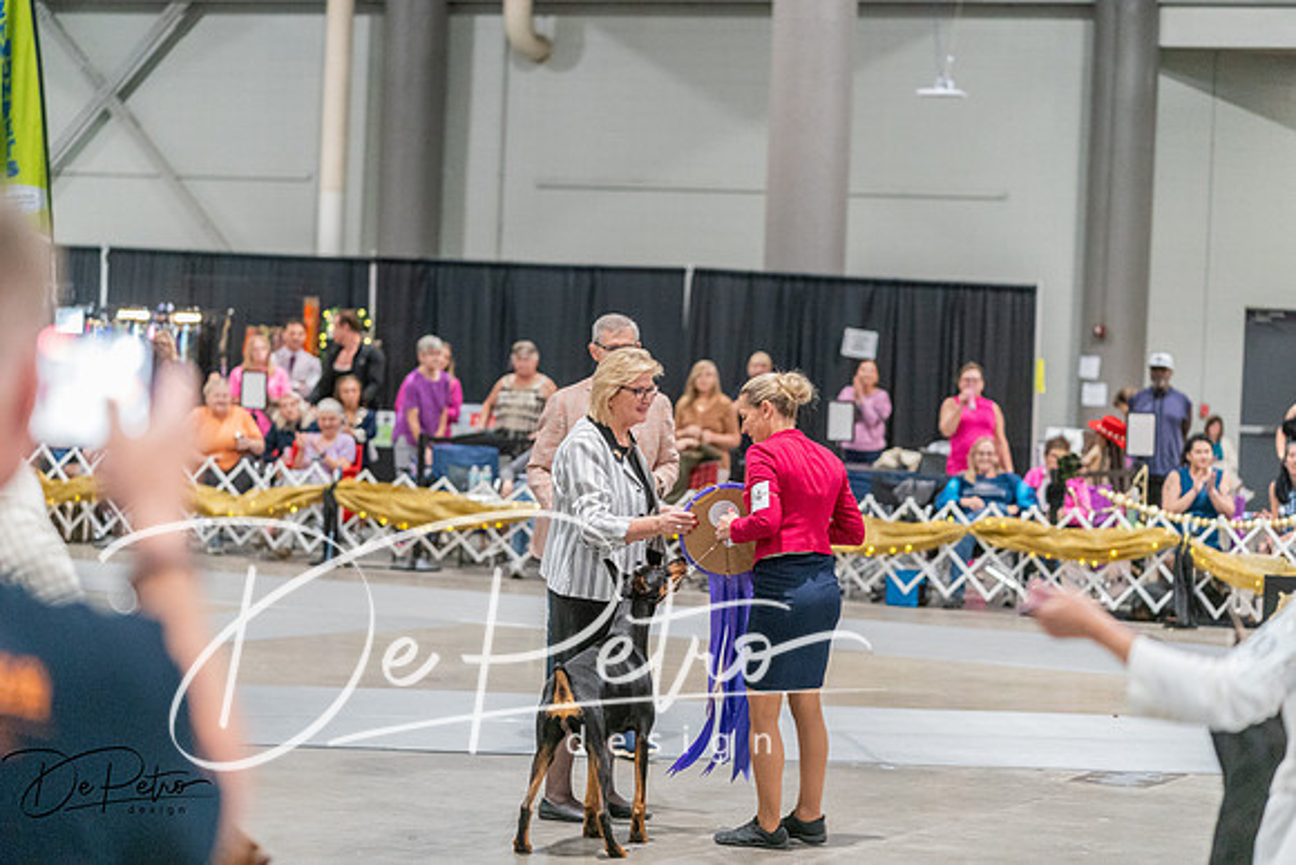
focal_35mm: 105
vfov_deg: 13.0
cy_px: 432
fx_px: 3781
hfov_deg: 19.5
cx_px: 648
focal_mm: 105
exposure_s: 1/250
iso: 6400
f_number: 2.8
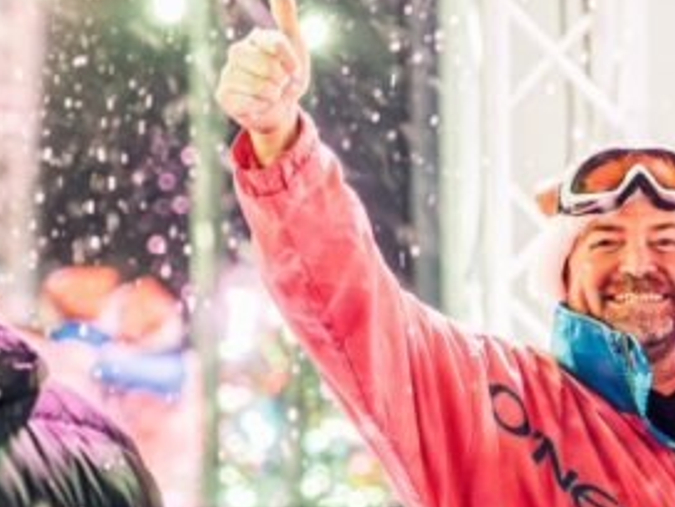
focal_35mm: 181
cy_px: 347
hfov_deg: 10.8
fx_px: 3529
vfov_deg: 8.2
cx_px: 697
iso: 3200
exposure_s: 1/60
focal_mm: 50
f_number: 1.4
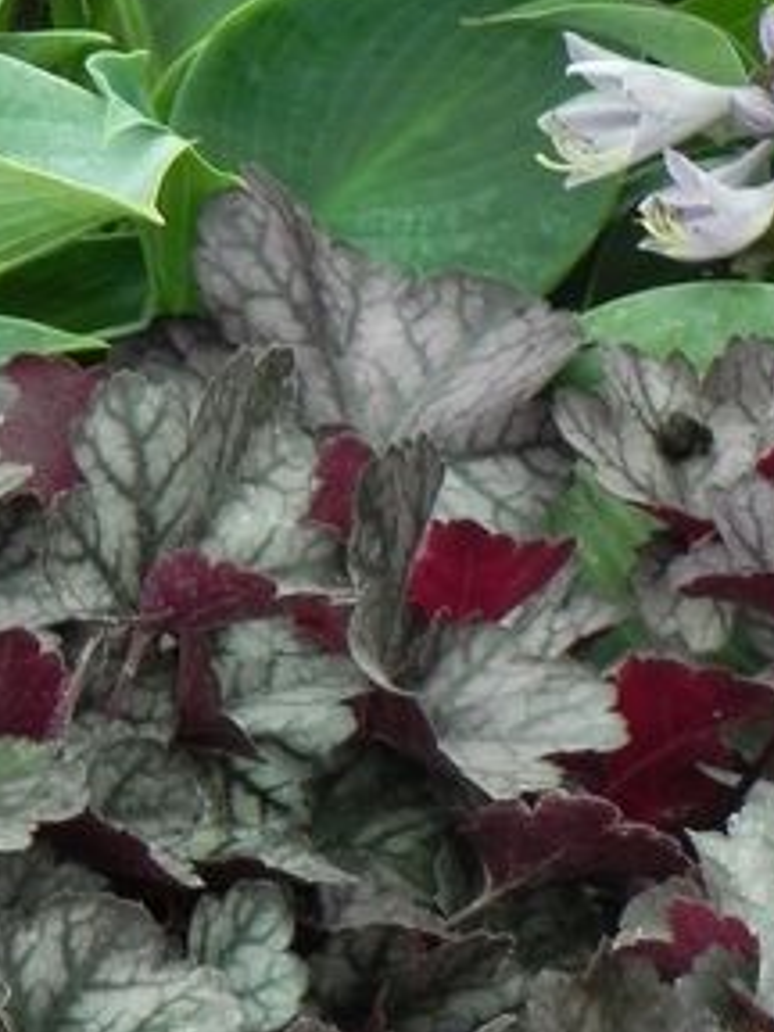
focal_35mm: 292
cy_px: 1294
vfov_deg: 6.7
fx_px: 8705
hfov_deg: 5.1
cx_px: -47
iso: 160
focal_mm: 18.8
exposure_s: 1/125
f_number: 5
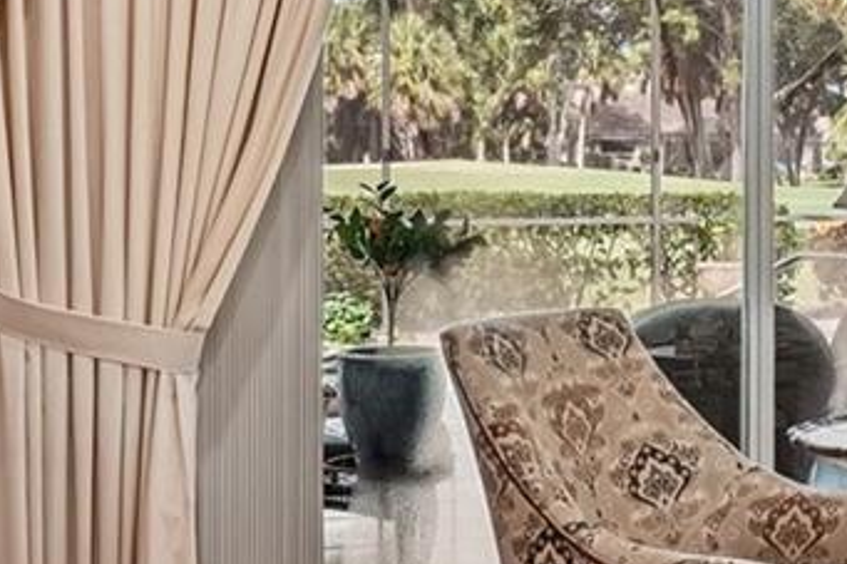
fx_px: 1764
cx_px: 1016
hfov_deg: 24.5
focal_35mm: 75
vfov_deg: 18.1
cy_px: 171
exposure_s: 1/30
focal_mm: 16
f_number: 8
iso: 400
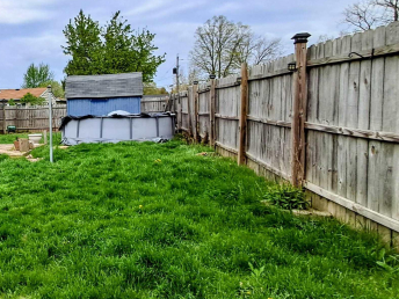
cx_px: 49
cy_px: 118
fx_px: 357
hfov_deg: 52.2
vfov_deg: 45.2
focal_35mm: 31
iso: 40
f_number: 2.2
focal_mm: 1.64
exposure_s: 1/1883
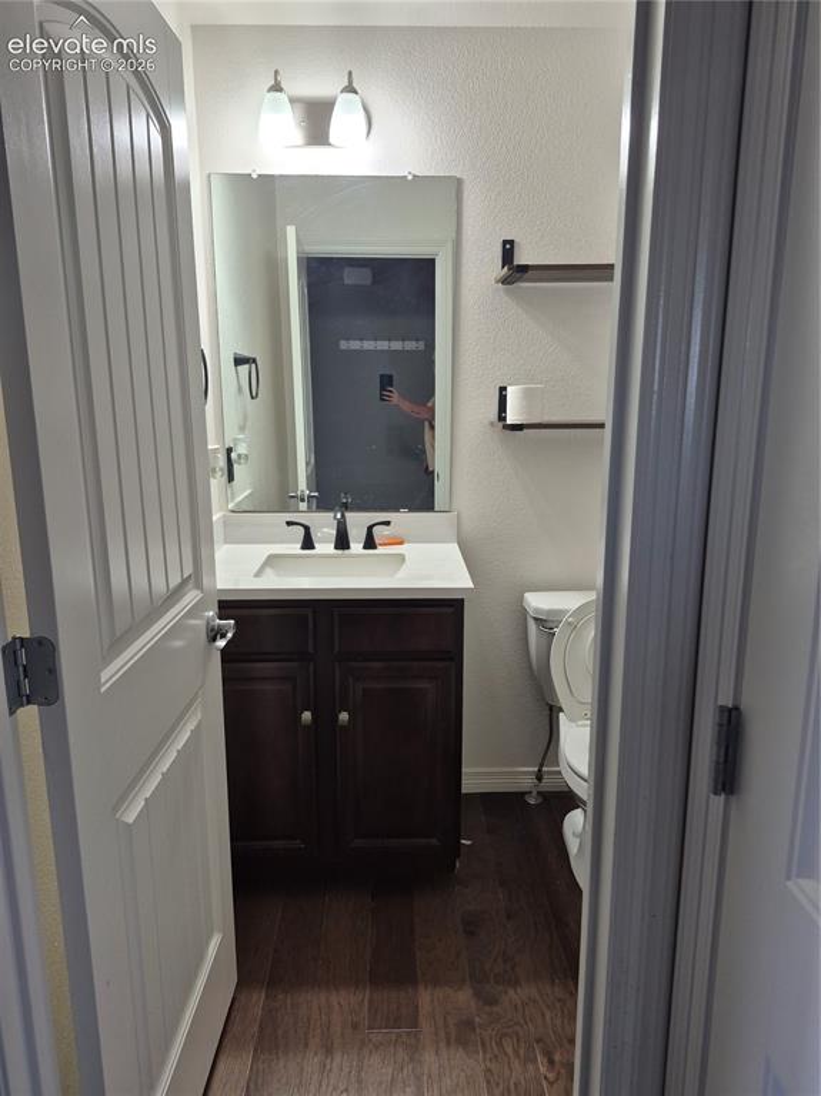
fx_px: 728
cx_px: 410
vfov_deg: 74.0
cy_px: 548
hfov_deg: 58.8
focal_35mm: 23
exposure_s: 1/120
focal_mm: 5.4
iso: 125
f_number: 1.8
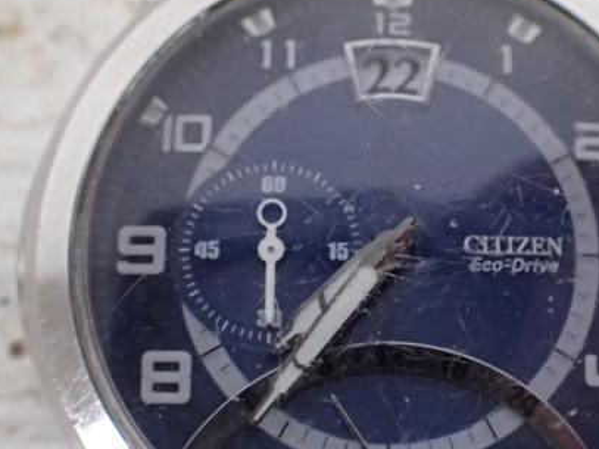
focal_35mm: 59
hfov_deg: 32.3
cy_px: 255
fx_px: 1021
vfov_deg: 24.8
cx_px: 418
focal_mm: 5.5
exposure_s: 1/125
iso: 800
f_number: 2.3
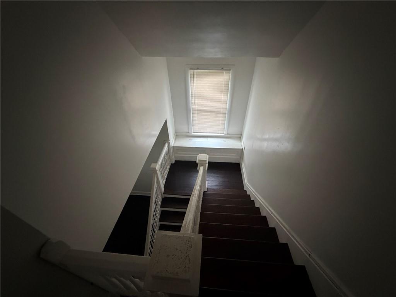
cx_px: 198
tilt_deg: -38.5
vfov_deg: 85.7
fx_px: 160
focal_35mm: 14
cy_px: 148
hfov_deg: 102.1
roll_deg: +1.5
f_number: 2.2
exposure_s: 1/60
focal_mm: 2.22
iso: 1000
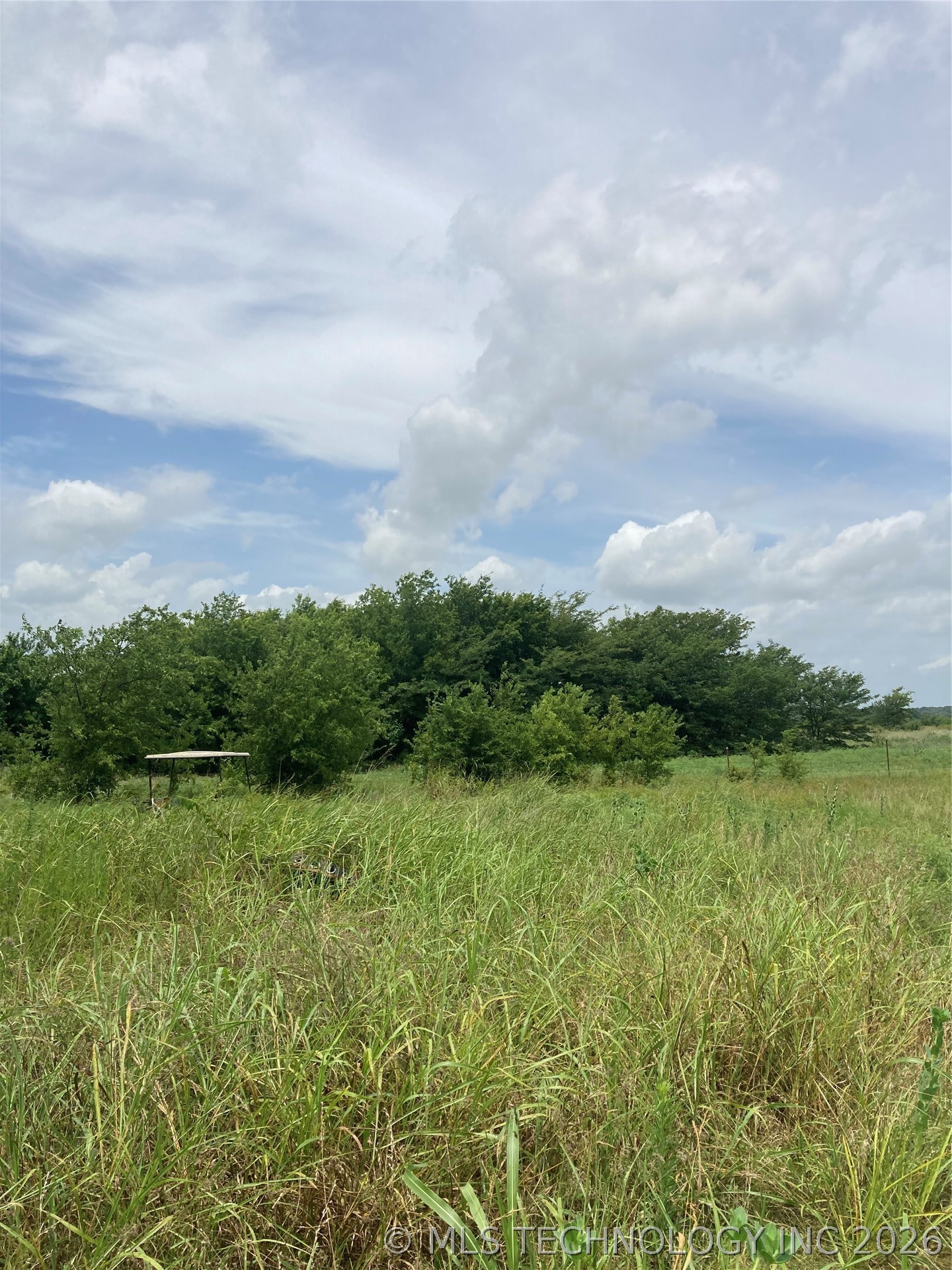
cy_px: 635
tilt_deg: +4.8
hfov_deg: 49.7
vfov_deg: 63.4
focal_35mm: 28
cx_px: 476
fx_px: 1027
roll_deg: -0.2
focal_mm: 3.99
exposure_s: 1/4049
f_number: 1.8
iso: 20
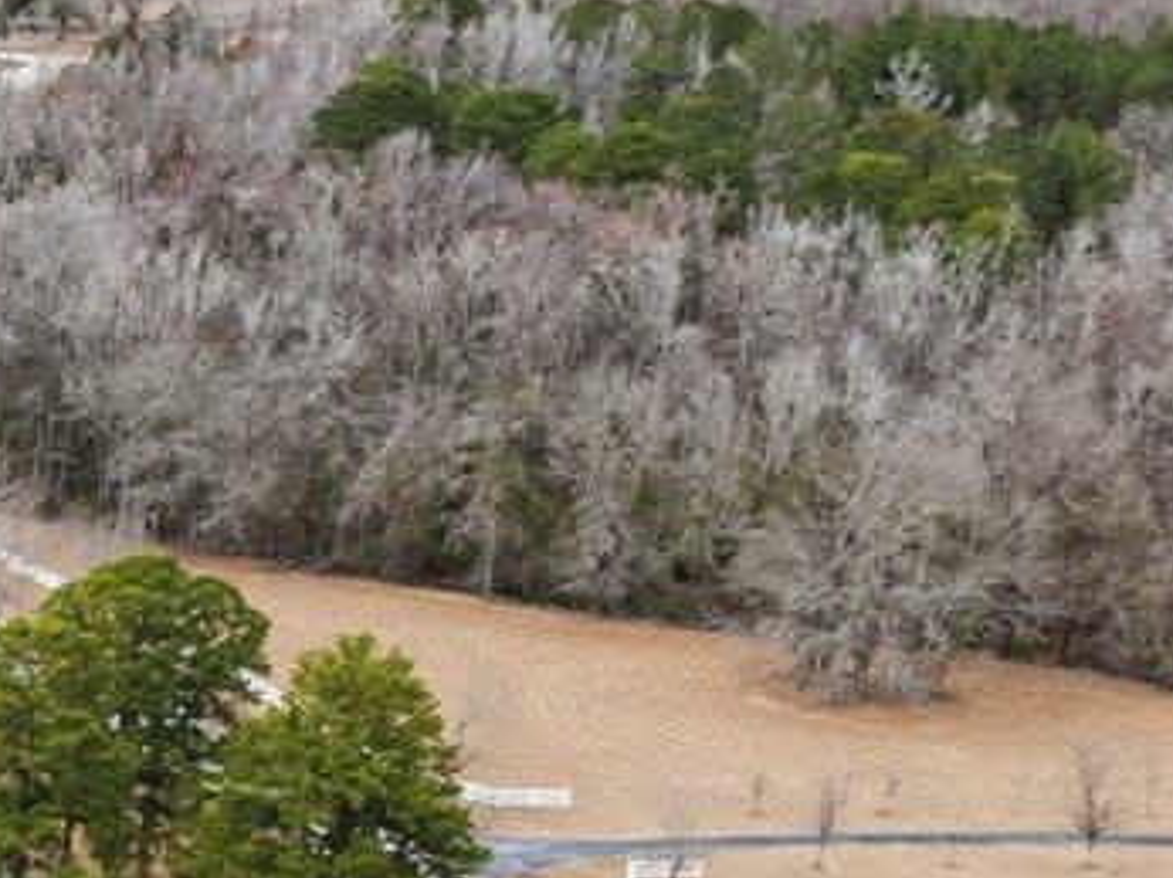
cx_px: -1322
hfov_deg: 12.1
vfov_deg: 10.1
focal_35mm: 142
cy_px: 1283
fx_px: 4808
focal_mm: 12.29
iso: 180
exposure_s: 1/320
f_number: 2.8
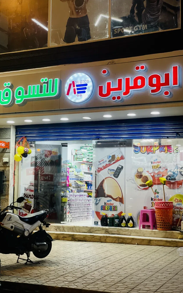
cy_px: 145
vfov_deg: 36.3
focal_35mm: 56
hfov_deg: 23.1
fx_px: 447
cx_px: 74
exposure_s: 1/100
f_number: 2
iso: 200
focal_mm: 6
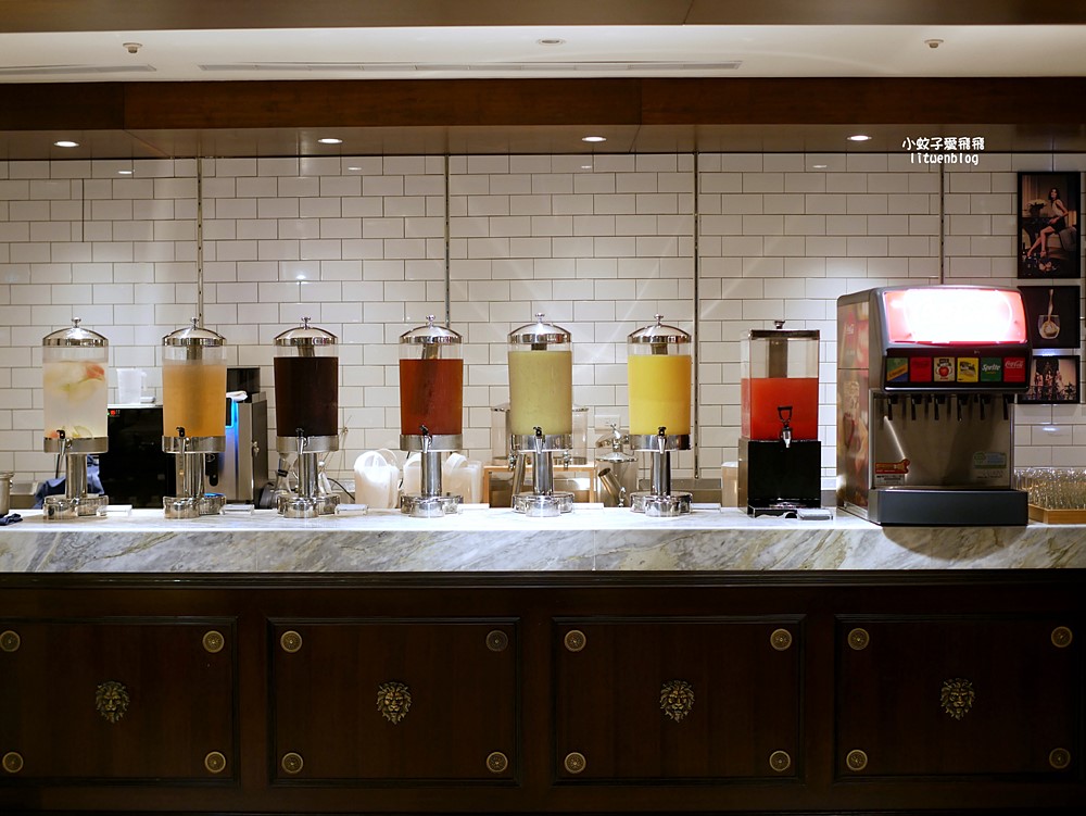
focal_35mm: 50
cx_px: 543
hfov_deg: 38.2
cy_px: 408
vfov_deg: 29.1
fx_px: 1569
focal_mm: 25
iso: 400
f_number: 1.8
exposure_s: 1/60
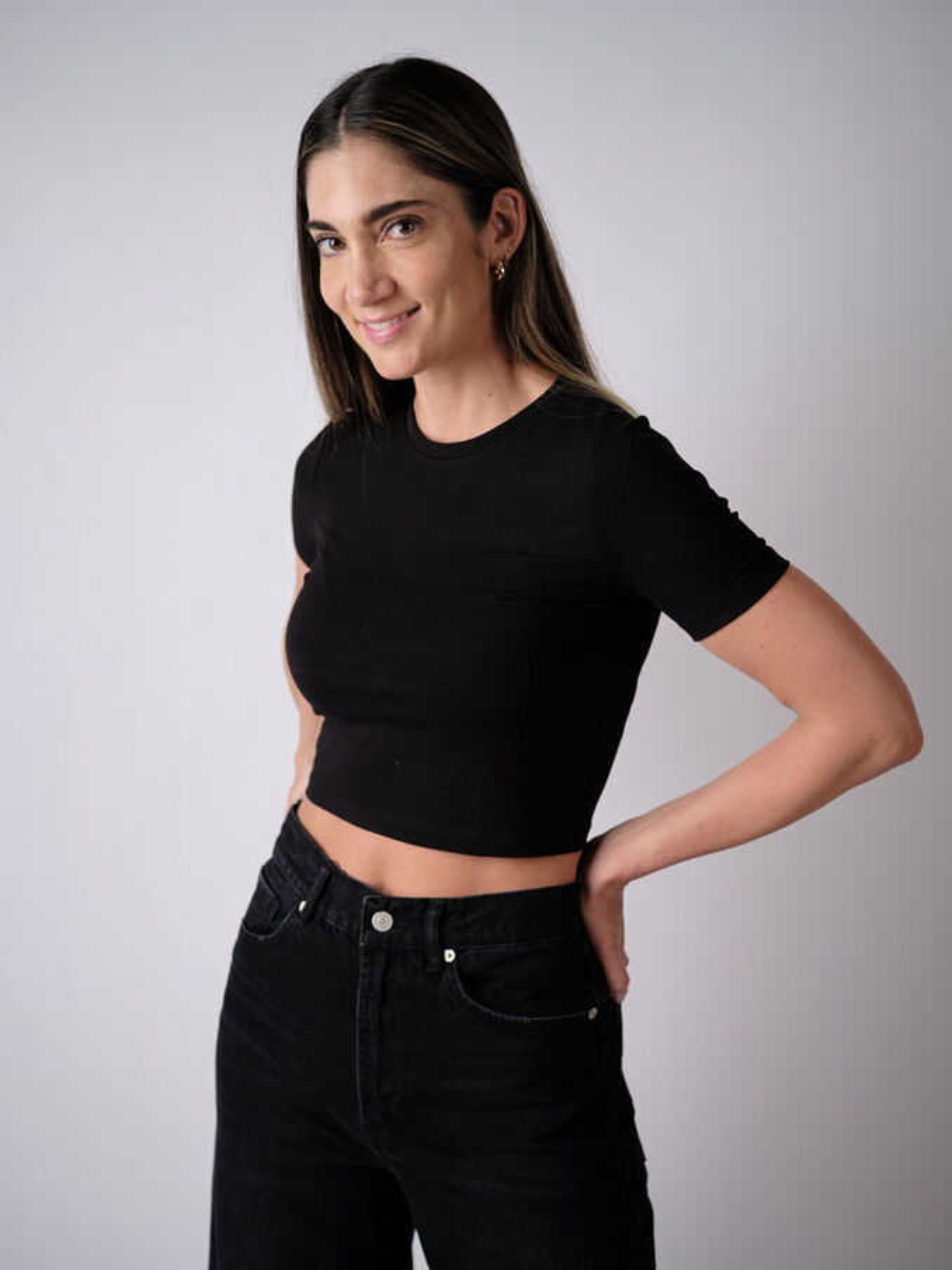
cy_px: 635
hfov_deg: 29.1
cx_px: 476
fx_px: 1833
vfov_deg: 38.2
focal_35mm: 50
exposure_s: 1/125
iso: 100
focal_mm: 63
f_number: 3.6
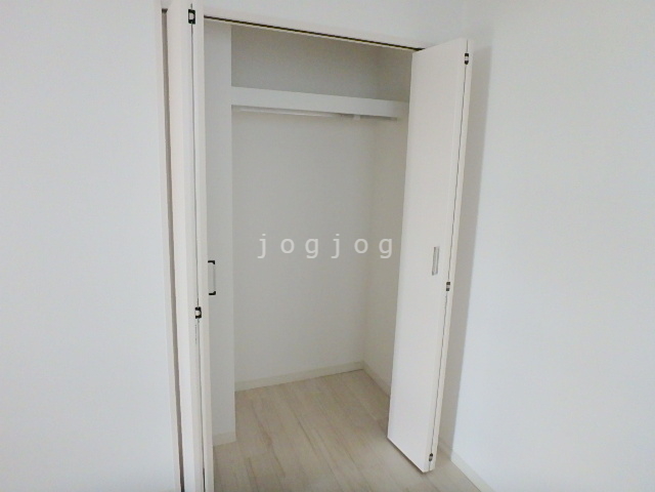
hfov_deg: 79.0
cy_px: 246
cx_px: 328
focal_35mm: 21
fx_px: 397
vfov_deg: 63.4
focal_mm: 3.7
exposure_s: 1/20
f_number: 3.5
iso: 800
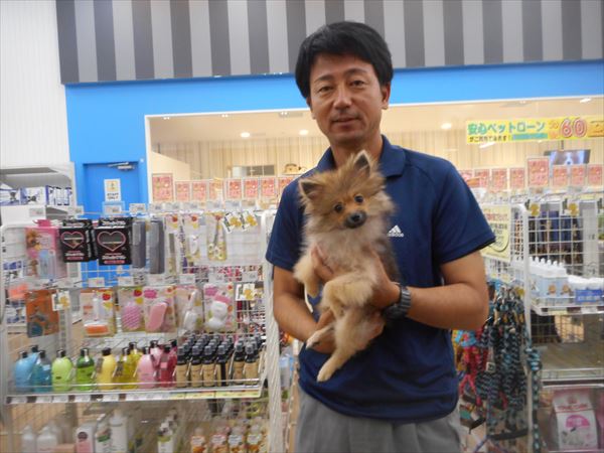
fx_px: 436
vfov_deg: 54.9
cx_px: 302
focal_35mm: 25
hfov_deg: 69.4
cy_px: 226
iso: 320
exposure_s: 1/30
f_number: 3.7
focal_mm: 4.5
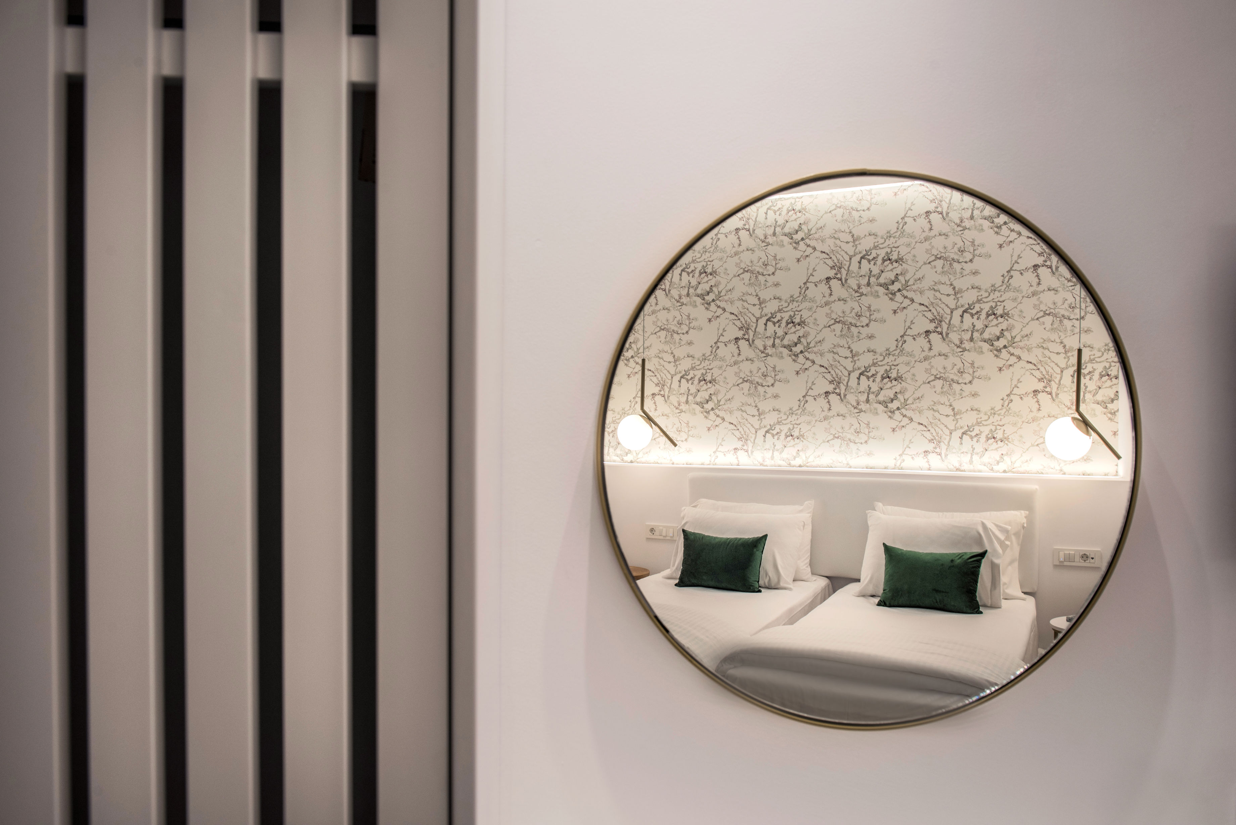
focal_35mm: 29
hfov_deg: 63.6
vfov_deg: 45.0
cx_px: 618
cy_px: 412
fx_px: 996
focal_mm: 29
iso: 200
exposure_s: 1/13
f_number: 7.1
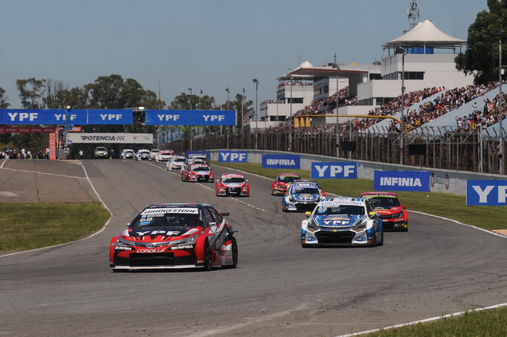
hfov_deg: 8.9
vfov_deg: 5.9
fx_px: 3271
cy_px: 168
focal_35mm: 232
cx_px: 254
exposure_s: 1/1000
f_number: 6.3
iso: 200
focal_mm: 155
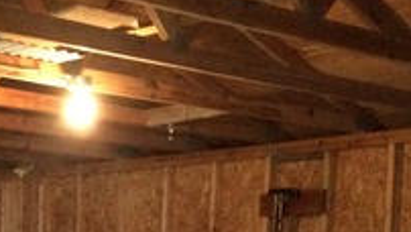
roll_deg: -0.7
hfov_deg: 20.1
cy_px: 385
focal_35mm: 100
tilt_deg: -5.1
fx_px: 1091
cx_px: -77
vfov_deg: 11.5
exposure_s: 1/24
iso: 320
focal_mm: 4.15
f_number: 2.2
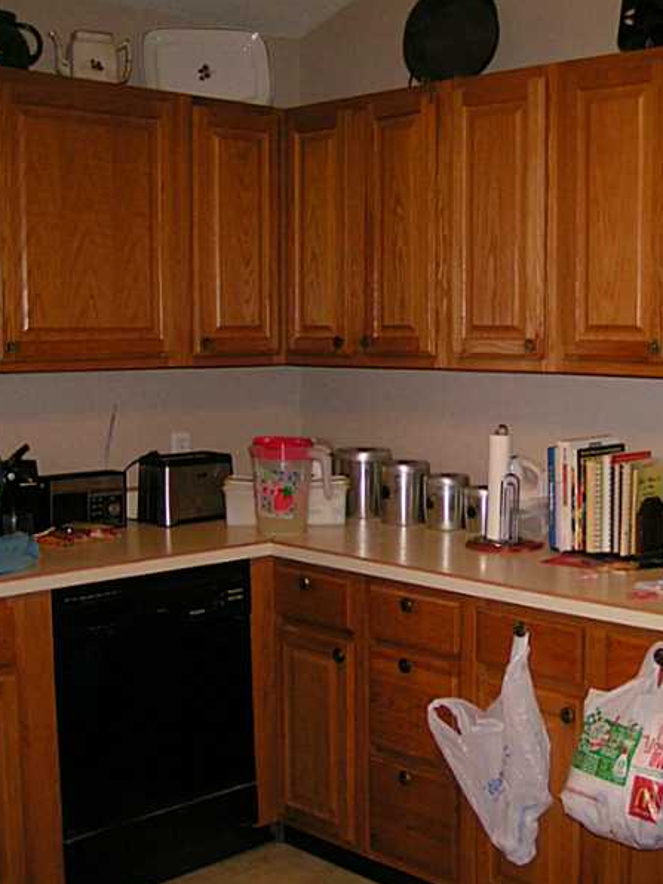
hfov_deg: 28.0
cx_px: 525
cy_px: 442
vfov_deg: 37.5
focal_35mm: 51
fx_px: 1302
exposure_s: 1/40
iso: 200
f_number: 2.8
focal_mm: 5.8
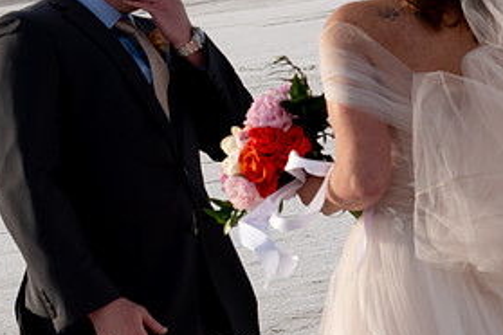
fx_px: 3646
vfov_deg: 5.2
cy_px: -65
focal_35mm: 261
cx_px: 126
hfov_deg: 7.9
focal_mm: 78
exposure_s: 1/800
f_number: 8
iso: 200
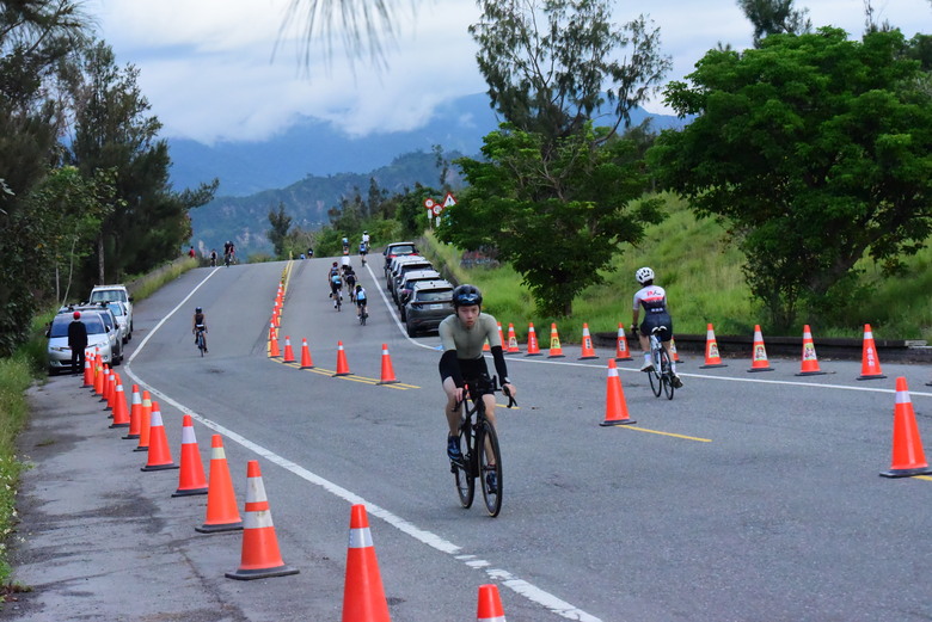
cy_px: 311
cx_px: 466
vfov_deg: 12.5
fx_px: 2849
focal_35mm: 110
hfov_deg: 18.6
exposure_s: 1/3200
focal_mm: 110
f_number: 14
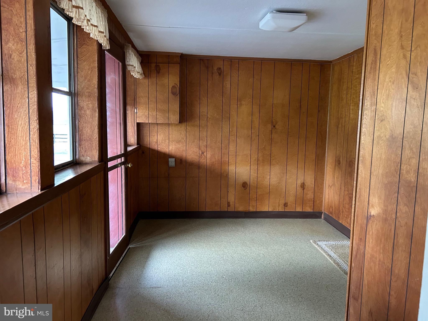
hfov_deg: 67.3
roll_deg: -1.4
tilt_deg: -4.8
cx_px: 214
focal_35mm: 26
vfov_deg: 53.1
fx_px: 321
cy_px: 160
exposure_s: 1/60
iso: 320
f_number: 1.5
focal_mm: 5.7
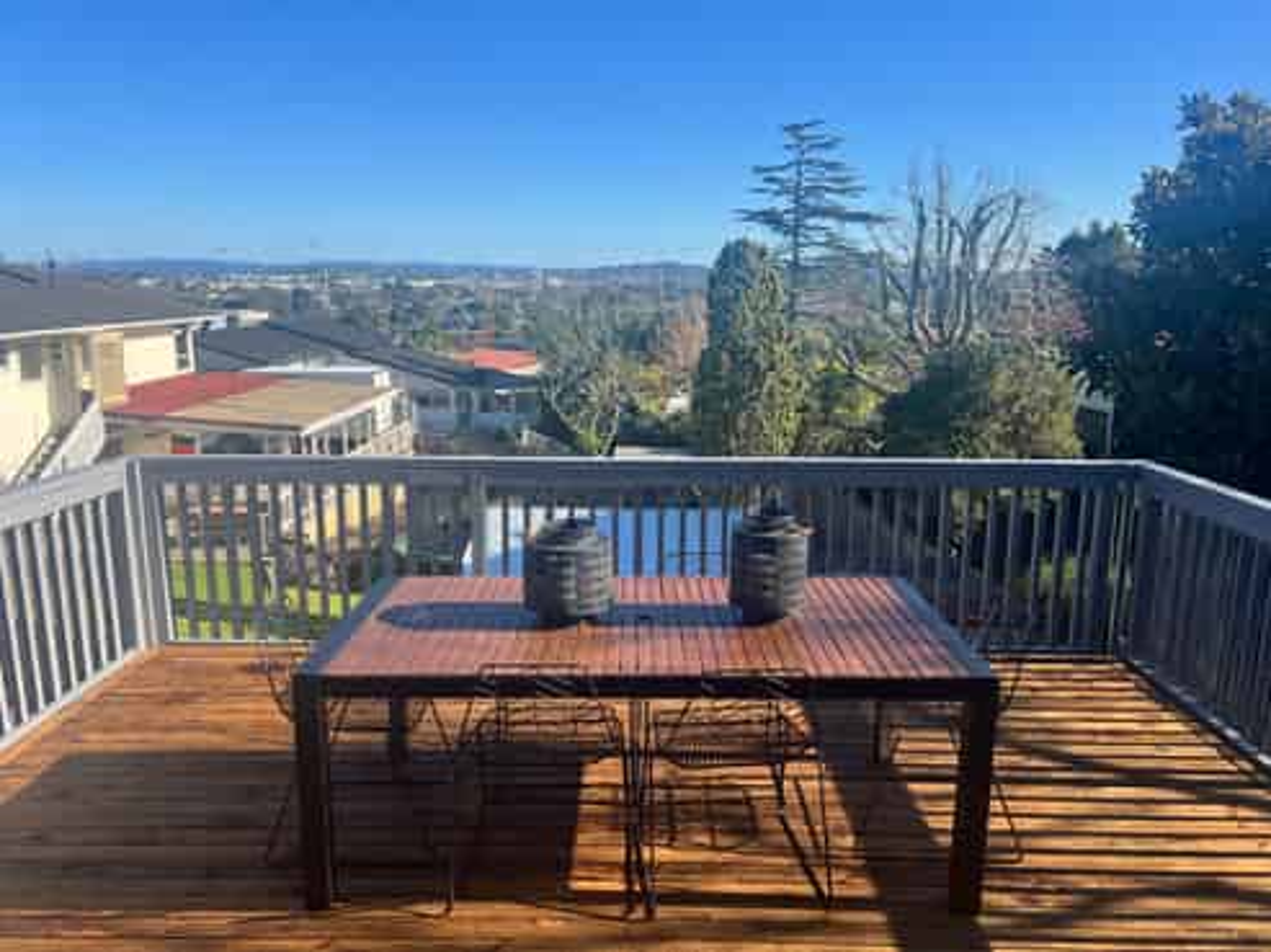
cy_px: 476
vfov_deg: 53.0
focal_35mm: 26
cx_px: 636
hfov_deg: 67.3
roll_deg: -0.2
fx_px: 954
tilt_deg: -11.5
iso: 50
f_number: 1.5
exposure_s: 1/2457
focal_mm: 5.7
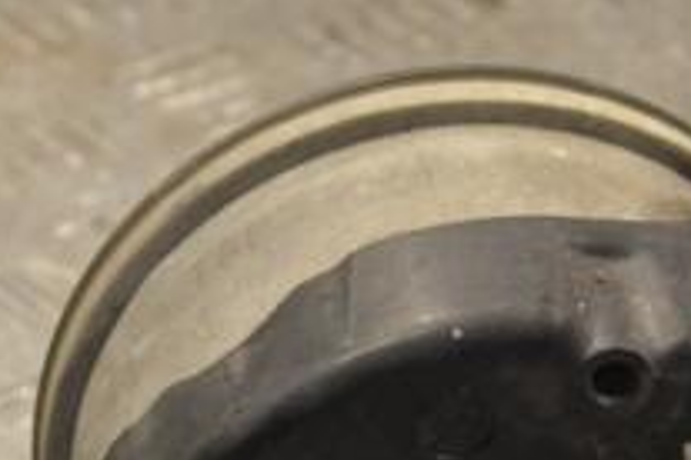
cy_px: 493
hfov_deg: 8.6
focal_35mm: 239
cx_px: 451
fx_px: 4596
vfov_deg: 5.7
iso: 3200
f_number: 9
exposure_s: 1/320
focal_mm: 55
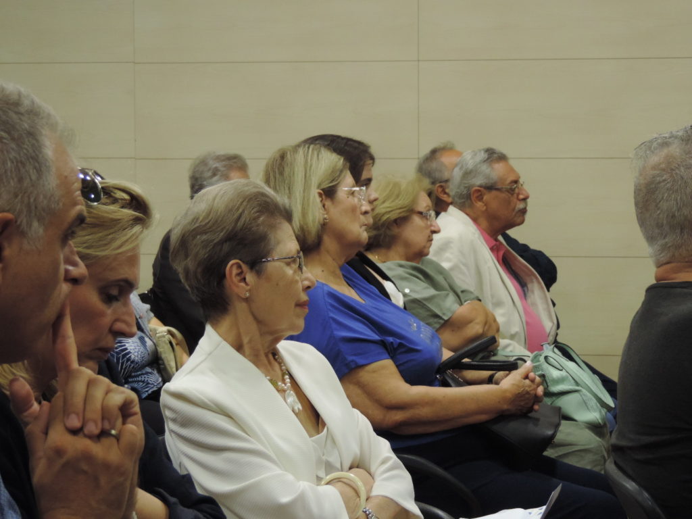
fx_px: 1999
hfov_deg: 19.6
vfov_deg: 14.8
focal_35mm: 100
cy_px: 260
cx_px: 346
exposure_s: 1/25
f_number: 4.1
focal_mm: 17.8
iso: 560
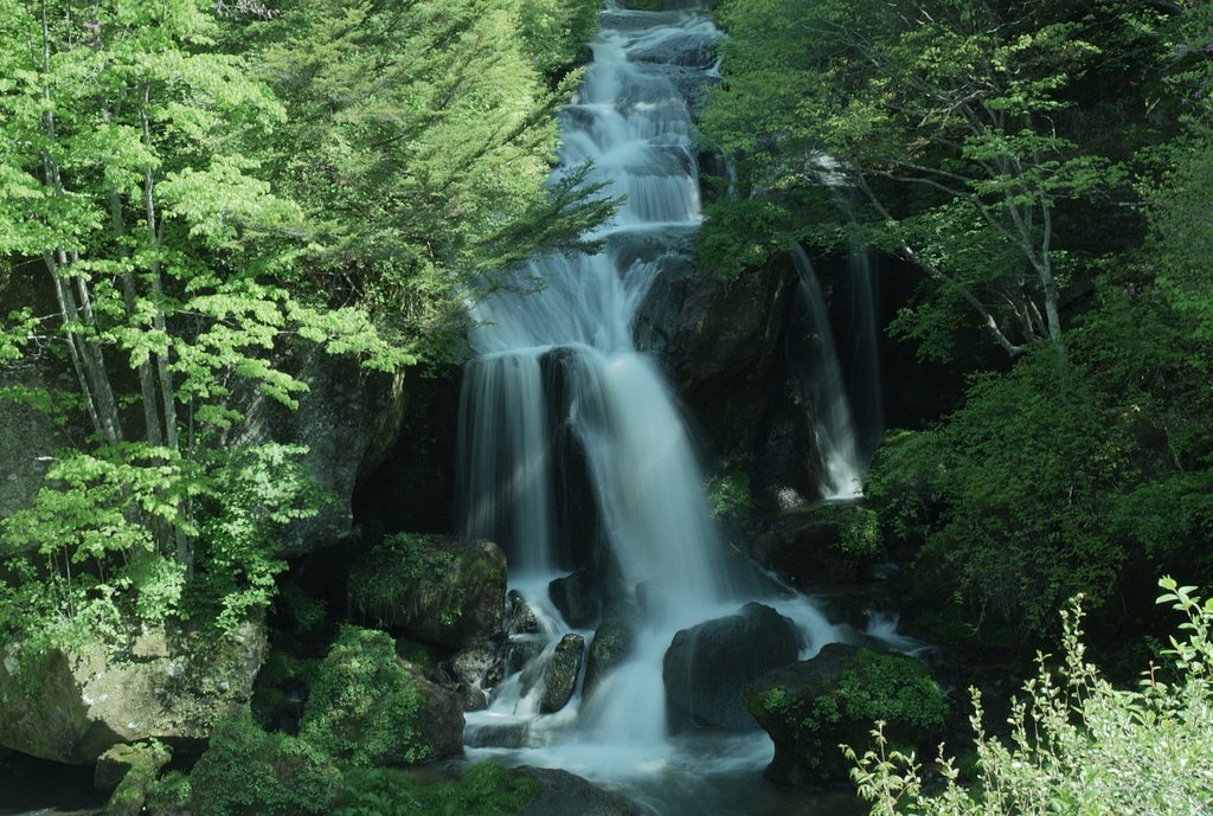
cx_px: 606
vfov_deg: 25.7
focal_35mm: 53
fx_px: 1791
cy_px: 408
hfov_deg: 37.4
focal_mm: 35
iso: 100
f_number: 11
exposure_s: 1/1.5
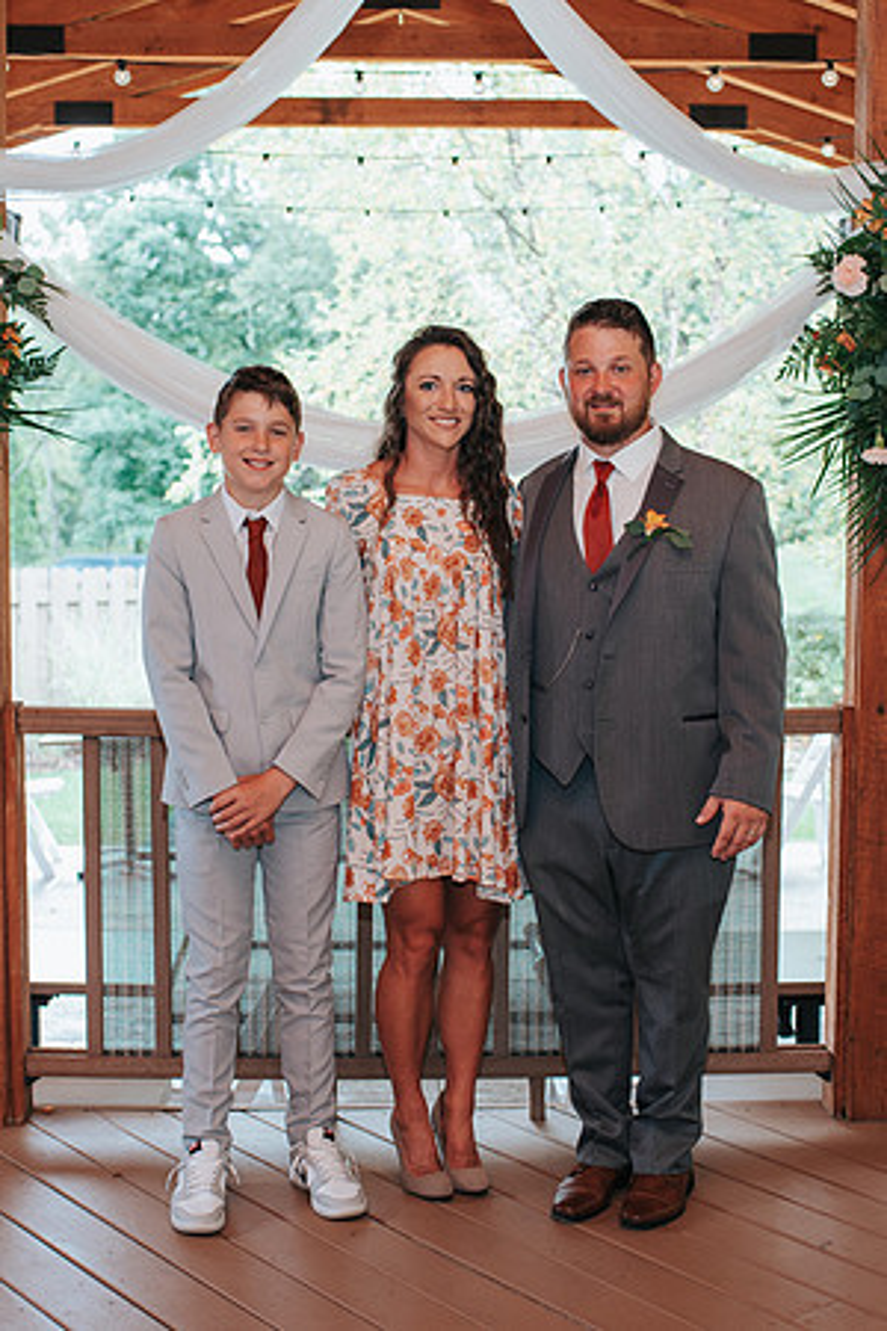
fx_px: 1962
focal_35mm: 53
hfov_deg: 25.5
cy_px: 665
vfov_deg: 37.5
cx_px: 458
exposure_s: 1/200
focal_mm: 35
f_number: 3.2
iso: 360
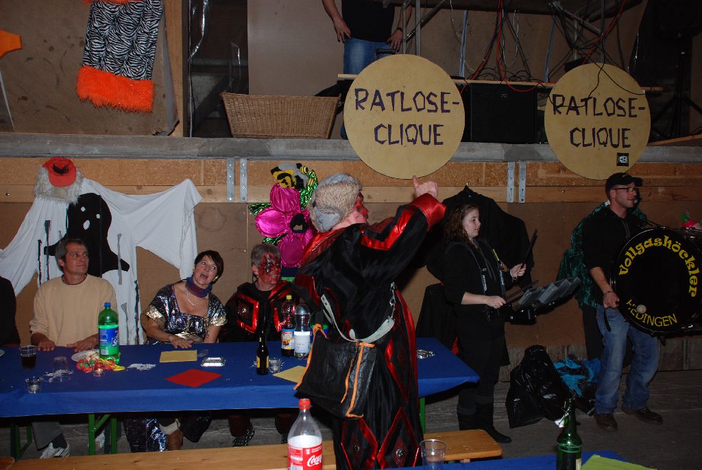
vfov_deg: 43.7
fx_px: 586
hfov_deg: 61.9
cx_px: 351
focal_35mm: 30
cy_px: 235
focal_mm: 20
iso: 200
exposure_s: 1/60
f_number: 4
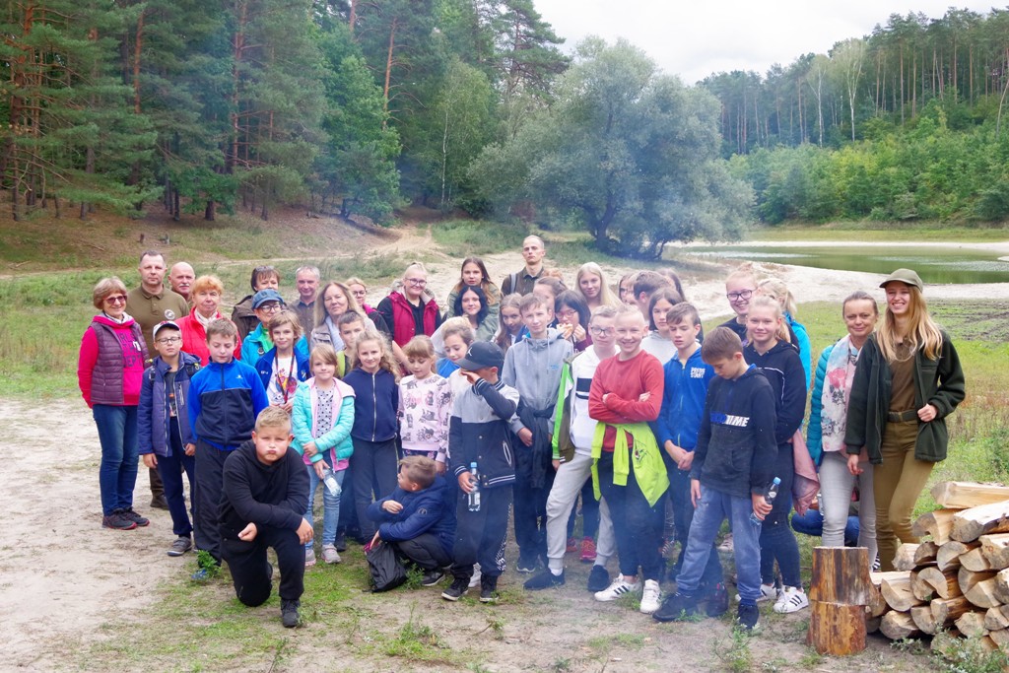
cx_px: 504
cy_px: 336
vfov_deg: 31.9
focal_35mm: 42
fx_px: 1177
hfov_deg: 46.4
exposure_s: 1/500
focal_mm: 28
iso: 1600
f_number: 9
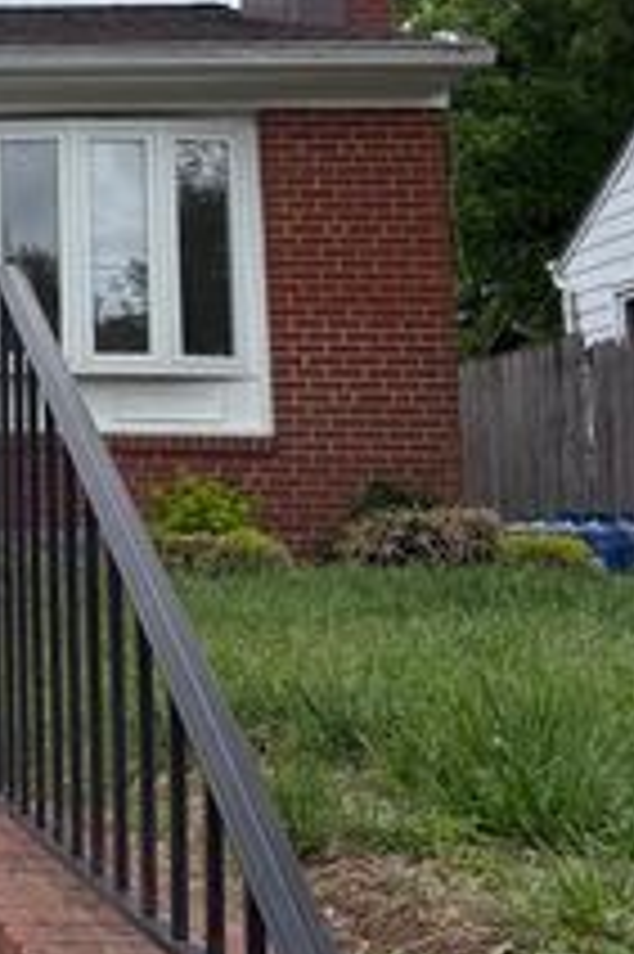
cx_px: -360
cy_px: 331
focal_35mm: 59
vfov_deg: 33.7
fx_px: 1561
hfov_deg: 19.5
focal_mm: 6.76
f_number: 1.78
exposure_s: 1/2907
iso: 80
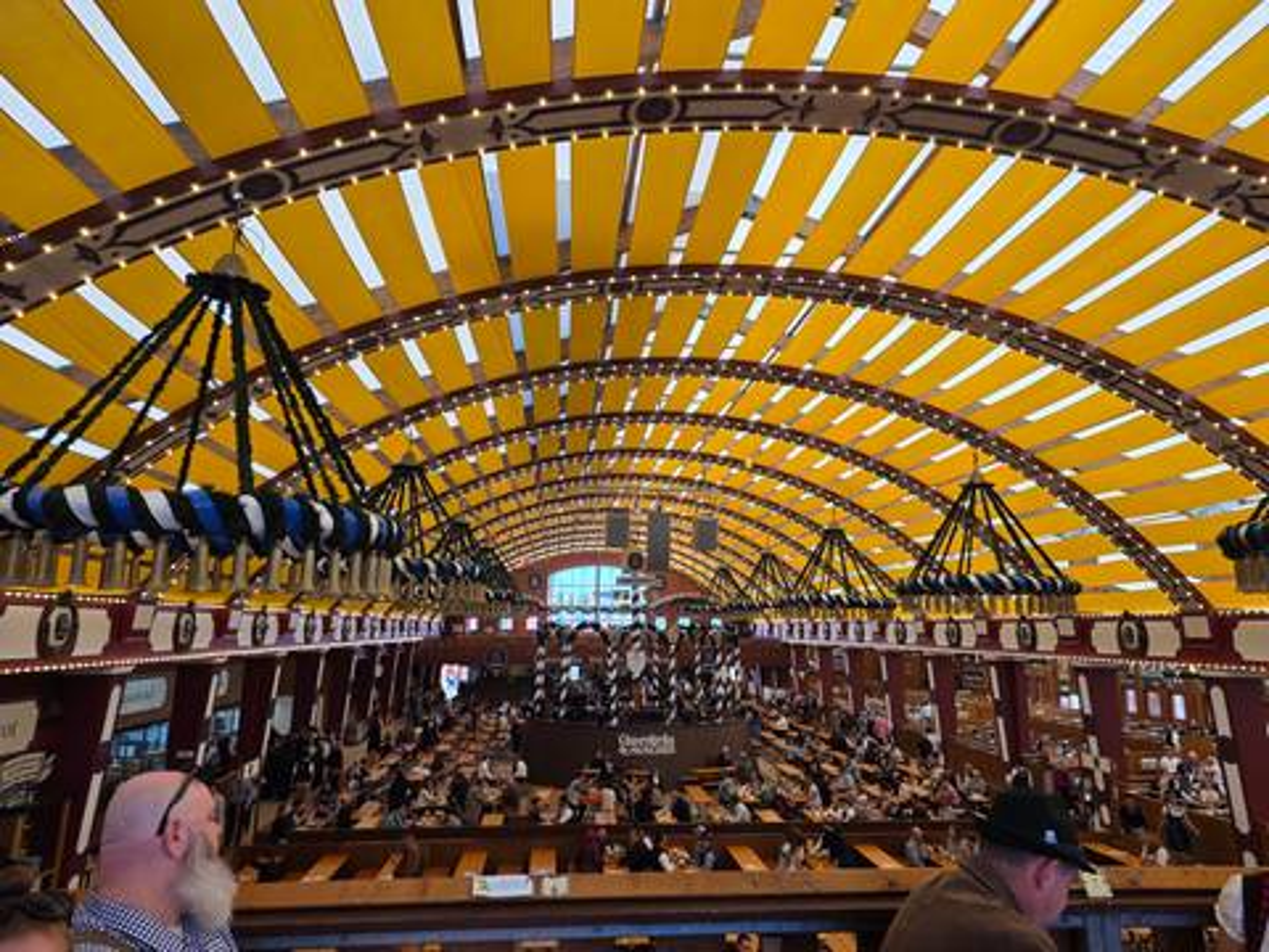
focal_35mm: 23
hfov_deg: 73.9
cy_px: 476
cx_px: 634
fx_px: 843
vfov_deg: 58.9
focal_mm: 6.3
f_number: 1.7
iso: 12
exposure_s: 1/106
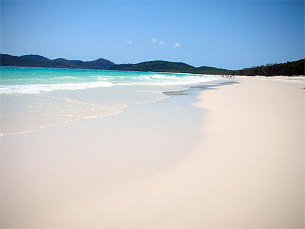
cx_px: 152
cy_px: 114
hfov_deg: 52.6
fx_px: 309
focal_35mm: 35
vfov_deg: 40.7
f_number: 8.5
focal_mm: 5.8
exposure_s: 1/250
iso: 50
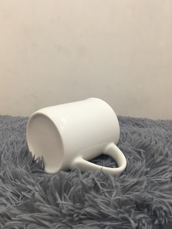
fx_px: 199
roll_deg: -0.6
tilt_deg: -13.0
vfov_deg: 60.0
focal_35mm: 30
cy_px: 112
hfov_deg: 46.8
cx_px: 83
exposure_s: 1/33
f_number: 2.2
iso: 64
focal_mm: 4.15
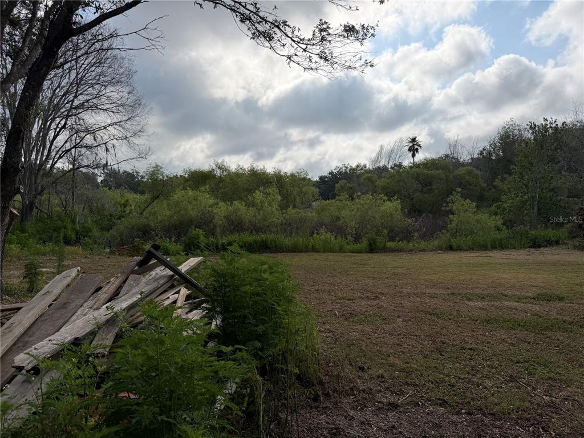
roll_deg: -1.9
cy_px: 219
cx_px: 292
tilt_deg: -5.9
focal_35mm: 24
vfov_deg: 56.8
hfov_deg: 71.6
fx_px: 405
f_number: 1.78
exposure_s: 1/8130
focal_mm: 6.76
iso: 80
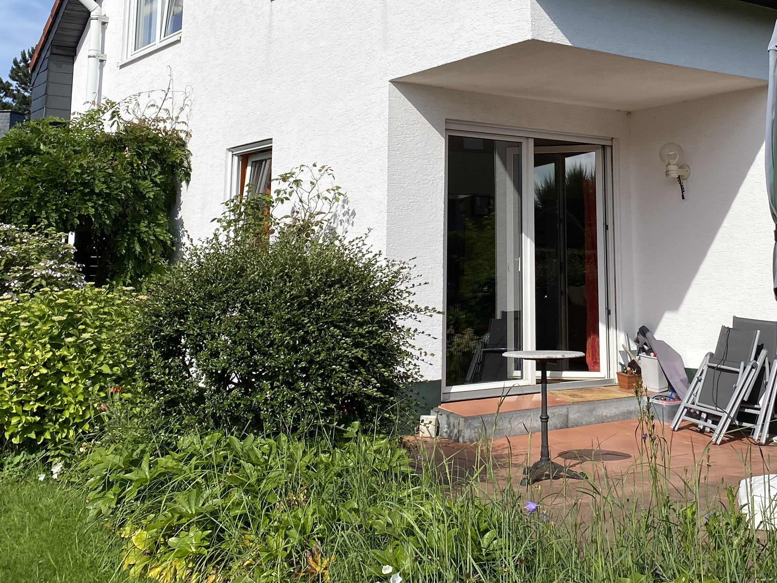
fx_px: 1032
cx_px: 522
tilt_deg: +8.7
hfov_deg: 40.7
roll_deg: +0.4
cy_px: 104
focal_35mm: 46
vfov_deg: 30.6
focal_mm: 4.25
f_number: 1.8
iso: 32
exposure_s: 1/4274
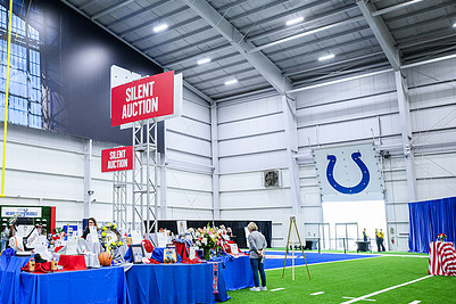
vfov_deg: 37.8
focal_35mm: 35
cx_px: 133
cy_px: 165
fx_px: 443
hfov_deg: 52.8
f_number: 2.8
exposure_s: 1/200
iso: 1250
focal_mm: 24
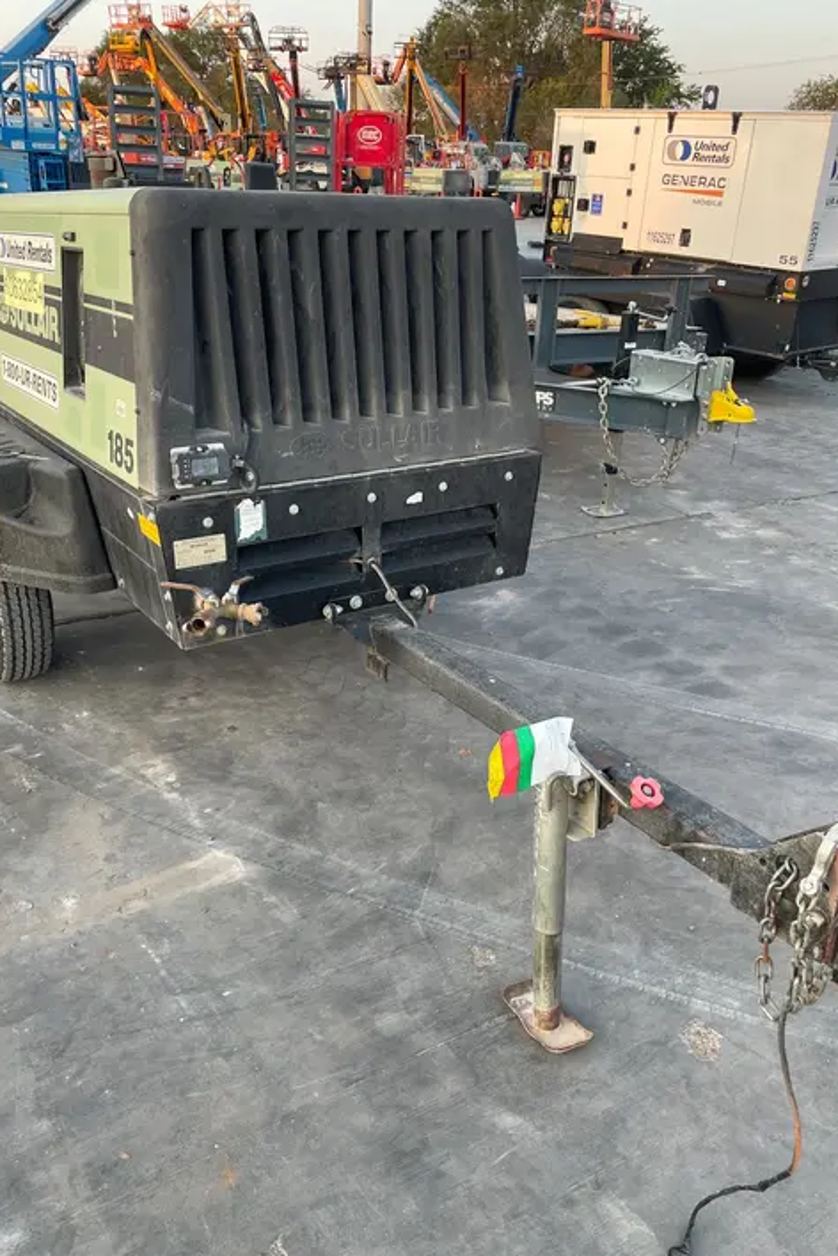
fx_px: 978
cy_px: 641
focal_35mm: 28
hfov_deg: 46.4
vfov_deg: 65.5
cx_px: 394
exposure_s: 1/121
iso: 50
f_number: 1.6
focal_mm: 4.2
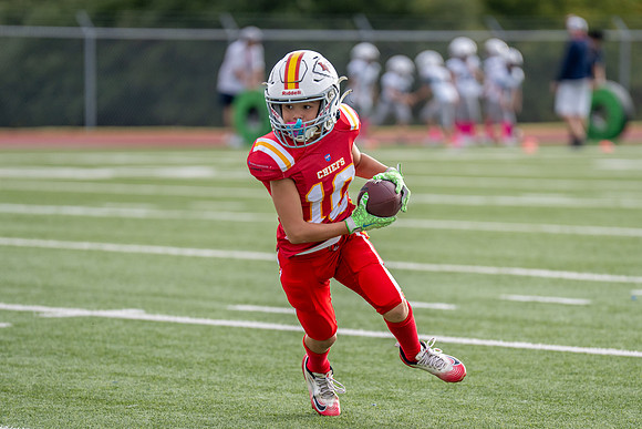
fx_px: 5146
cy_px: 286
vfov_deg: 4.8
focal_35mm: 288
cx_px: 360
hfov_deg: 7.1
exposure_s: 1/2500
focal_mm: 200
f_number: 2.8
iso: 320
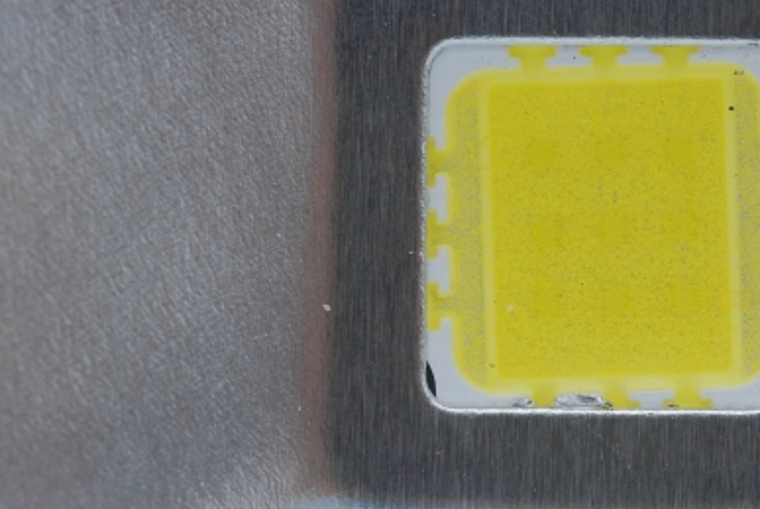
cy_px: 216
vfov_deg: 7.4
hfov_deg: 11.0
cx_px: 617
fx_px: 3931
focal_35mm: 186
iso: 200
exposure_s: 1/50
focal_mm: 60
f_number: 10
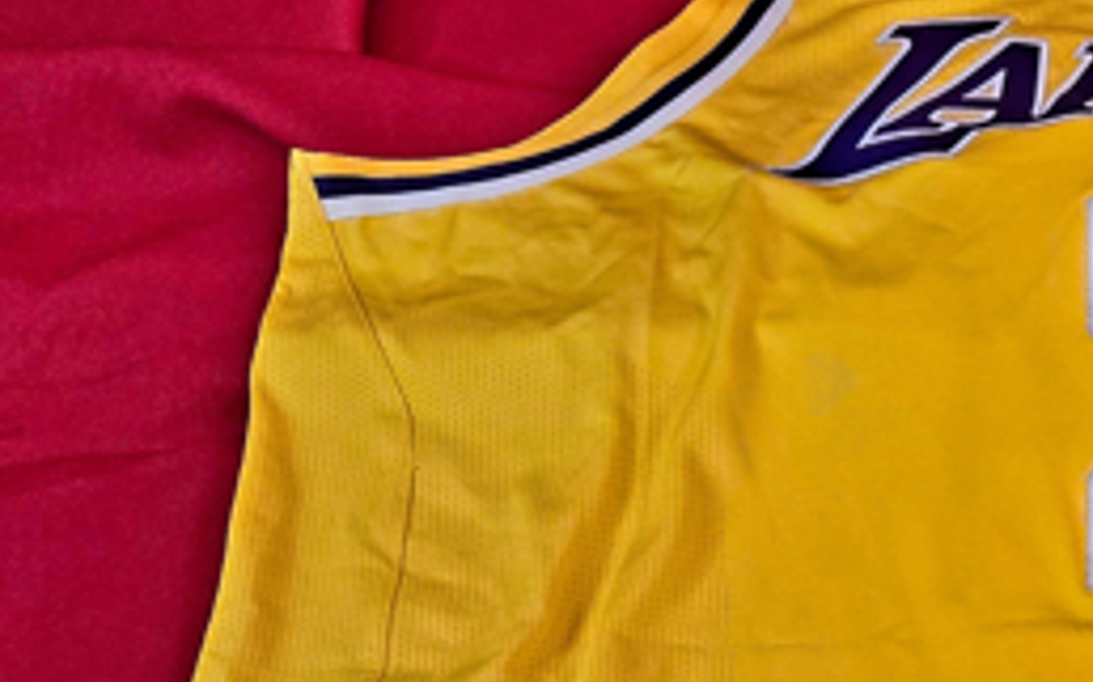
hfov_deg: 22.3
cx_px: 1351
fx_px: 2531
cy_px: 693
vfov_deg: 15.1
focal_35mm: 85
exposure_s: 1/120
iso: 250
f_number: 1.8
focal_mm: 5.4
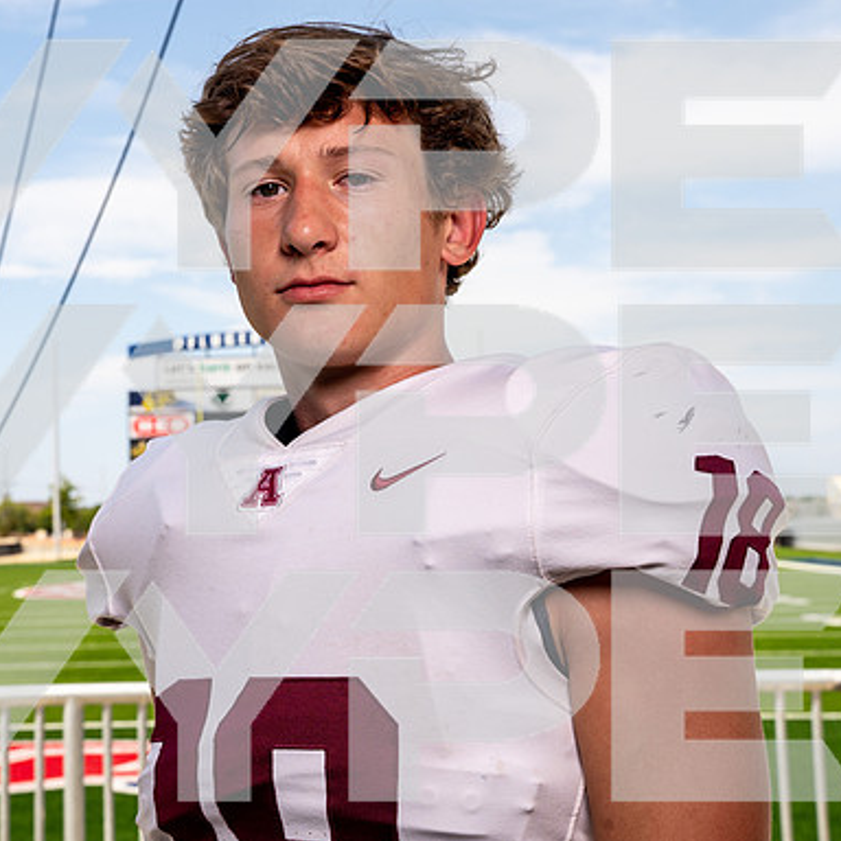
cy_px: 422
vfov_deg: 25.4
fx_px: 1869
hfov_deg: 25.3
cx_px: 313
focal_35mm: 68
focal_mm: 53
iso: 100
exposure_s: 1/125
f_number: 10
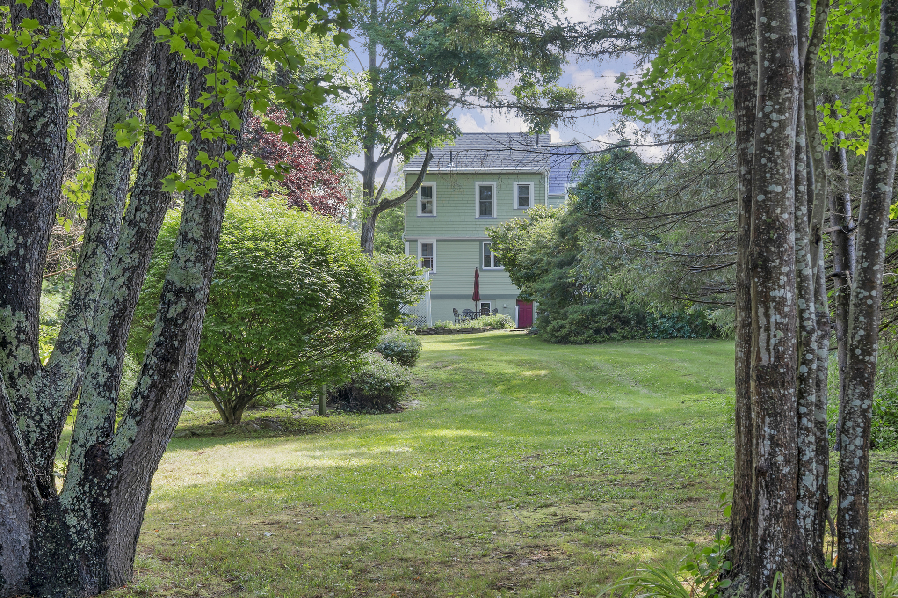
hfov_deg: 41.0
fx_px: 1197
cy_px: 321
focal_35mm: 48
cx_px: 535
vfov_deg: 28.0
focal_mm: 30
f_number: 7.1
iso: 320
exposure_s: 1/200
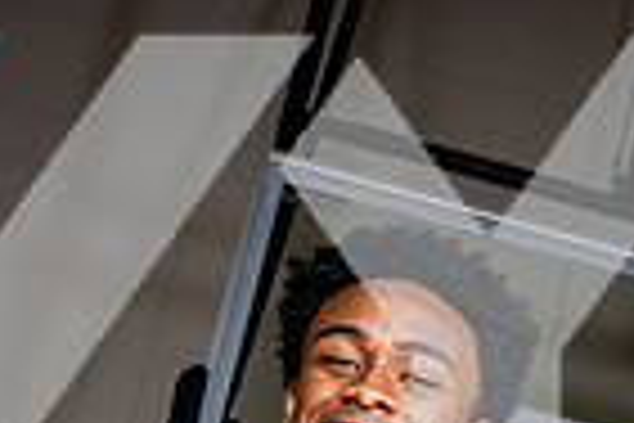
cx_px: 688
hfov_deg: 13.6
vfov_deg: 8.8
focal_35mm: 148
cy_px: 821
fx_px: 2606
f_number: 8
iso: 250
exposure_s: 1/250
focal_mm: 36
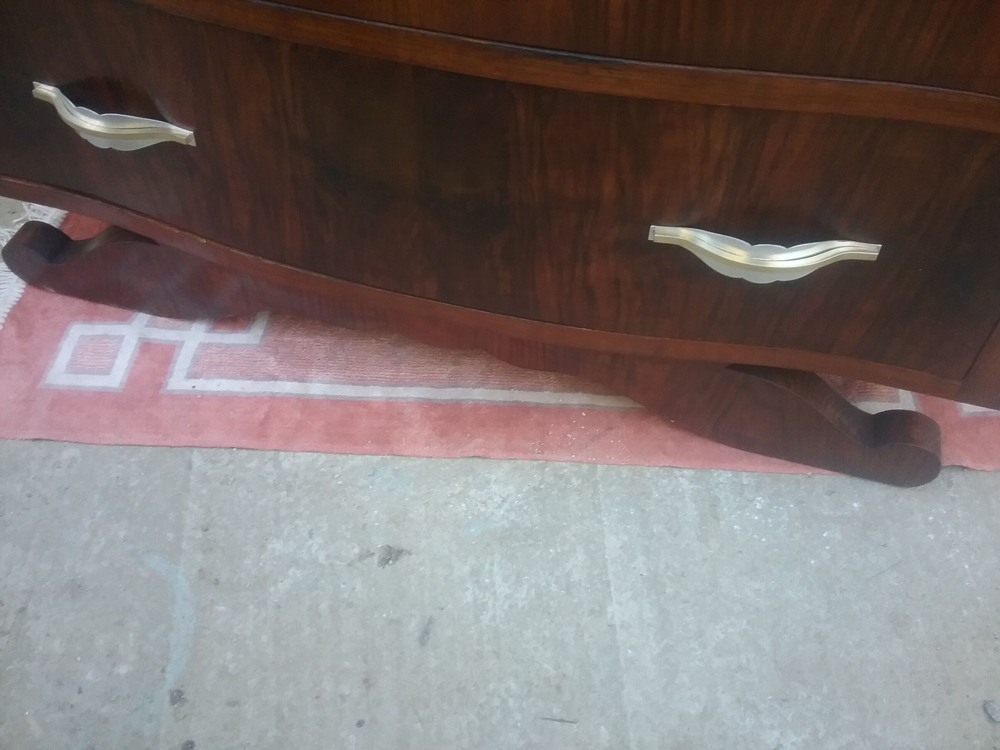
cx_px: 500
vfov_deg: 45.4
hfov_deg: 58.4
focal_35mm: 31
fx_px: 896
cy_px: 375
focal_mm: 3.3
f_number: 2.2
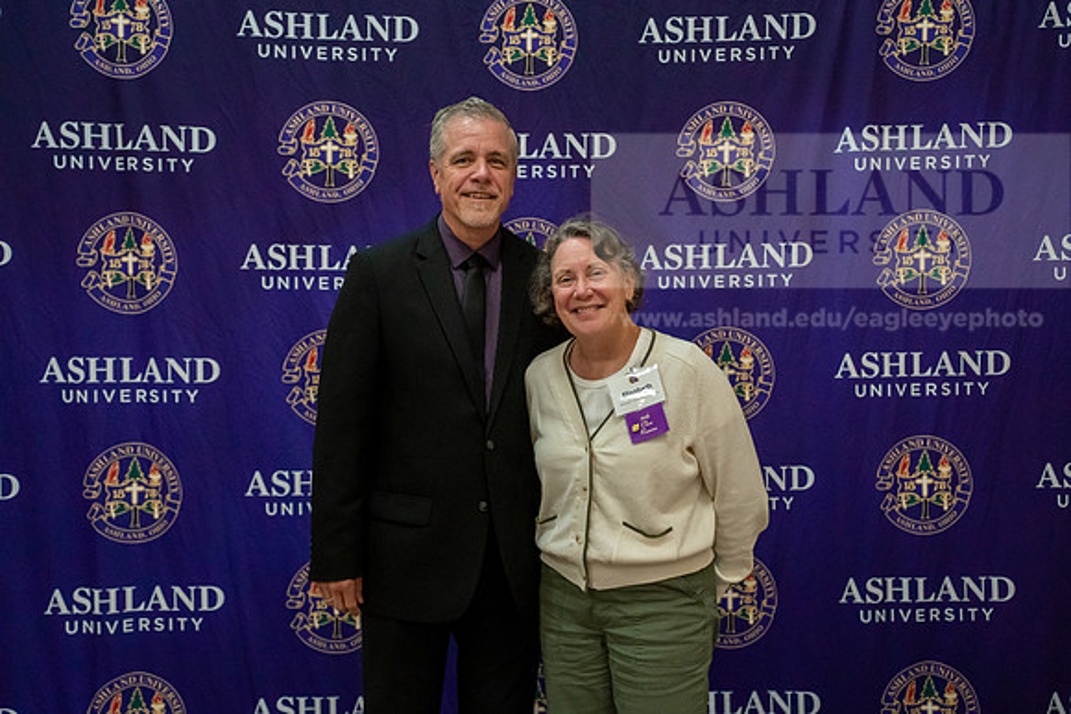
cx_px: 545
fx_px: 1366
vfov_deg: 29.3
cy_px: 357
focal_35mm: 46
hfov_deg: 42.8
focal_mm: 45
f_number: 2.8
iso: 5000
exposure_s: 1/400
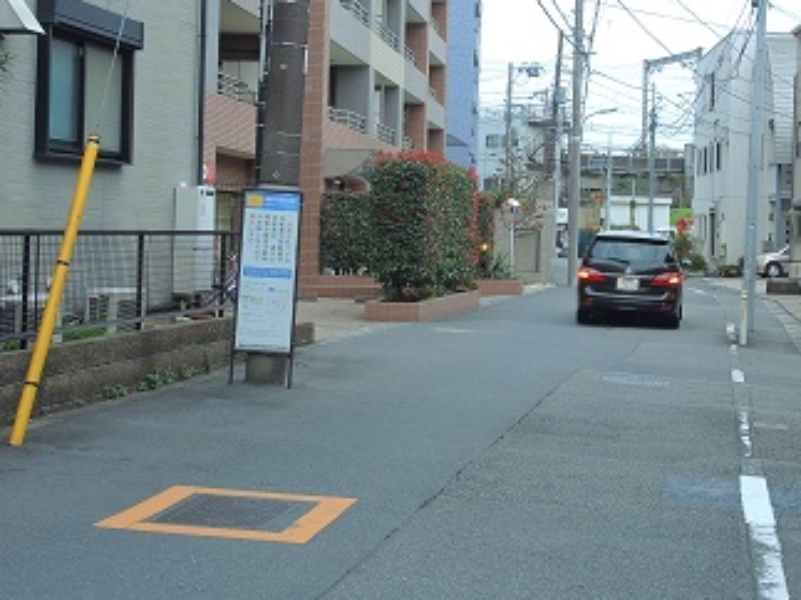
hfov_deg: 29.5
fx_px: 1504
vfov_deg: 22.5
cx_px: 563
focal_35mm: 65
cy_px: 238
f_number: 4.5
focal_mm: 7.6
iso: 90
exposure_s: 1/8
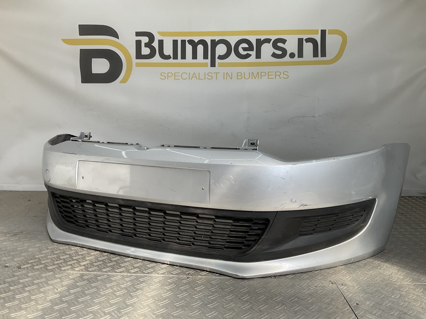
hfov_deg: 61.7
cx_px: 213
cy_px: 160
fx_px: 357
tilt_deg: -7.1
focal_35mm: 29
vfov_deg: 48.2
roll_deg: -4.0
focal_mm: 3
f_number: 1.8
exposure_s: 1/529
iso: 16
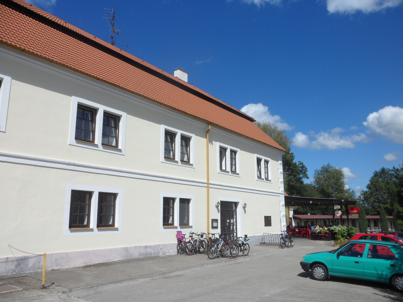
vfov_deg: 51.4
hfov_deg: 65.3
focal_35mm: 27
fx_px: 314
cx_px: 202
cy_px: 151
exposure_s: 1/250
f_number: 8.9
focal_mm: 4.9
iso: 80
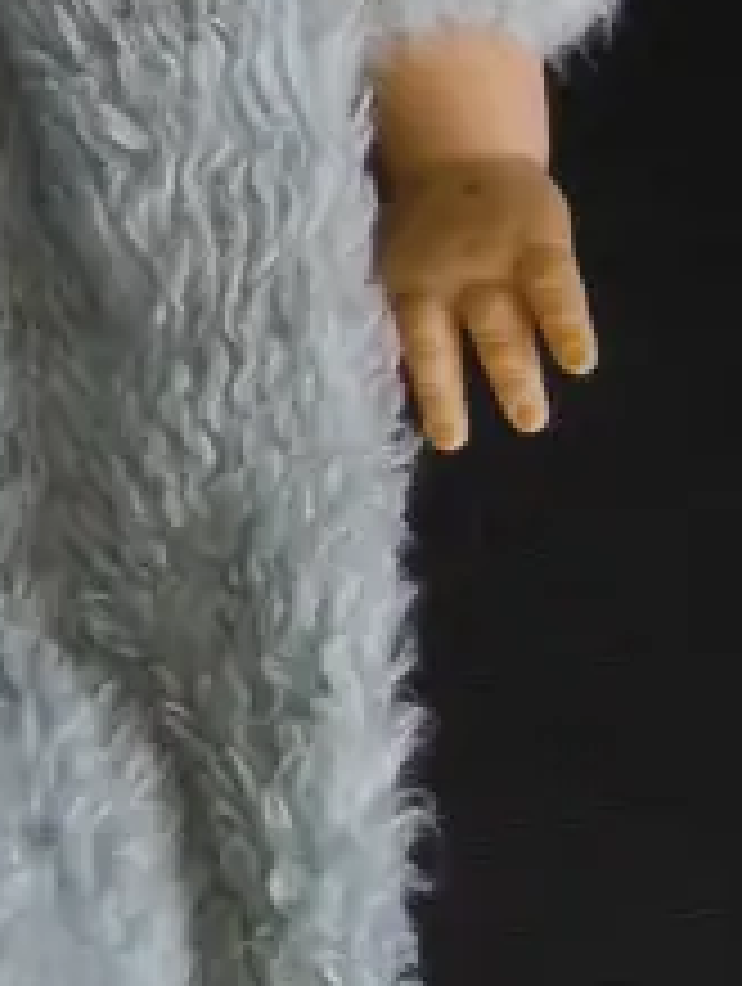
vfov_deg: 15.2
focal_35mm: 126
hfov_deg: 10.4
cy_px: -140
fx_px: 3591
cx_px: -967
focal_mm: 2.87
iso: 32
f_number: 2
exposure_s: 1/100
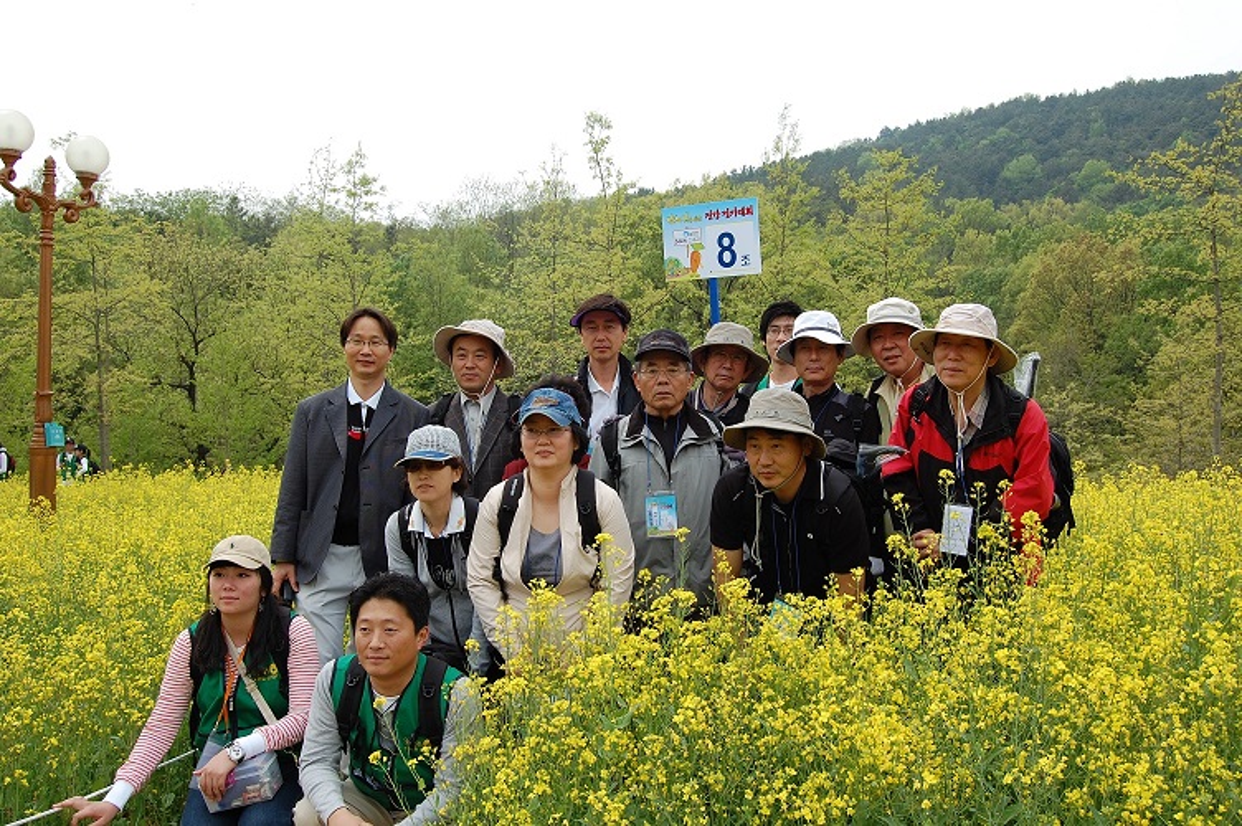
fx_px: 1034
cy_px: 413
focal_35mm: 30
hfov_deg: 62.0
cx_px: 621
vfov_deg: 43.5
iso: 200
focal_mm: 20
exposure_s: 1/250
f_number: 8
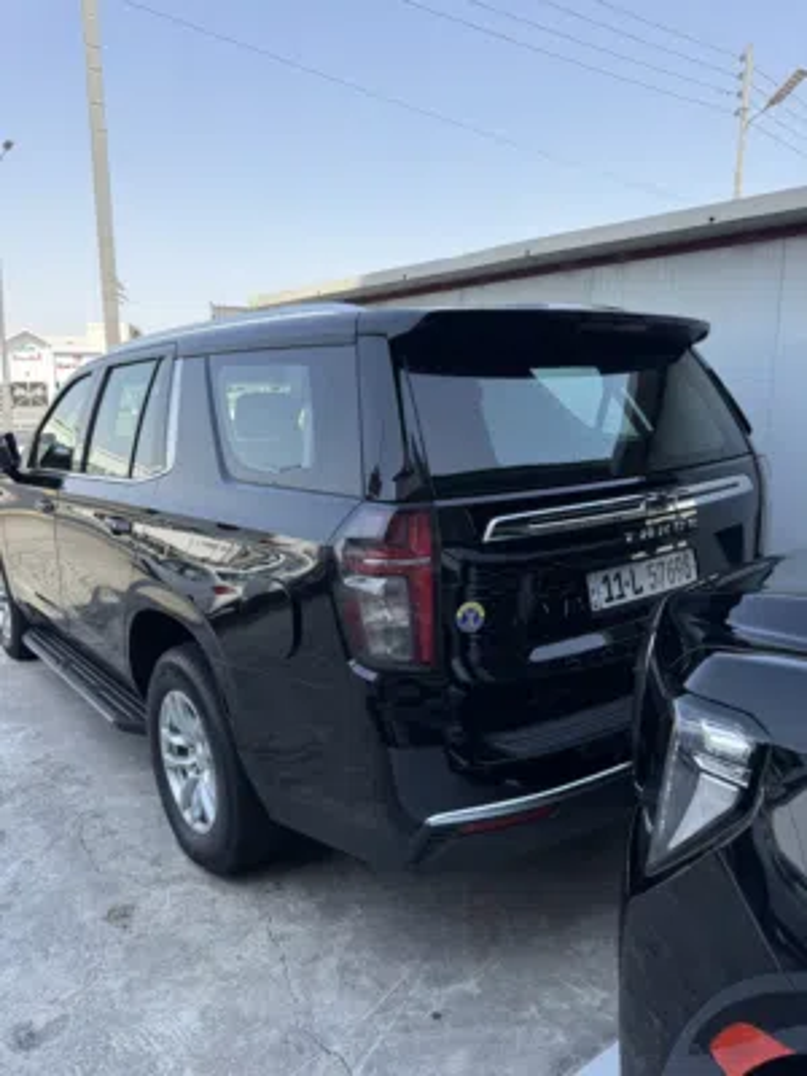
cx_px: 404
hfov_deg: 56.8
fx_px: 746
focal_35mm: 24
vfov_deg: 71.6
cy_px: 538
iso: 80
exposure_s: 1/2053
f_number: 1.78
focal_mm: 6.76
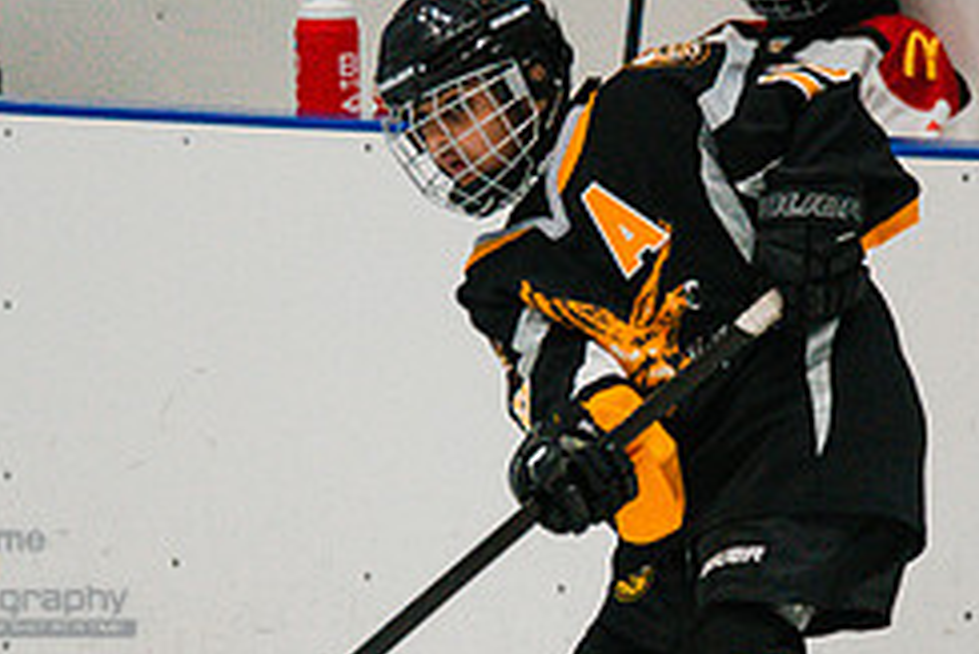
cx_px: 618
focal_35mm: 1110
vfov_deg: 1.2
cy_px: 576
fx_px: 30203
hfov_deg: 1.9
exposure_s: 1/1600
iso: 3200
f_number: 3.2
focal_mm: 300
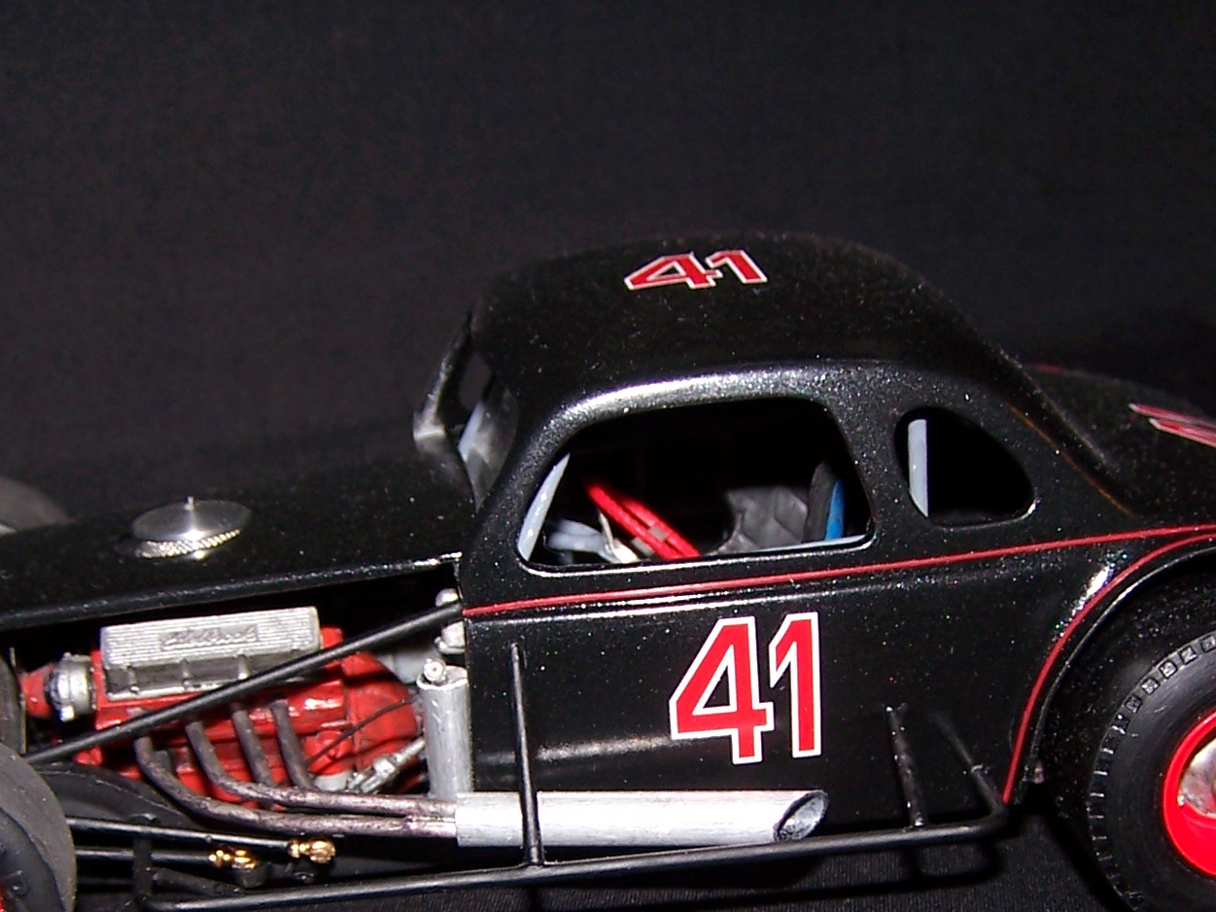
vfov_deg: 20.7
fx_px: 2459
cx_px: 634
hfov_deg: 27.8
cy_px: 741
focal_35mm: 70
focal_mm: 6.3
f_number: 2.8
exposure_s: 1/60
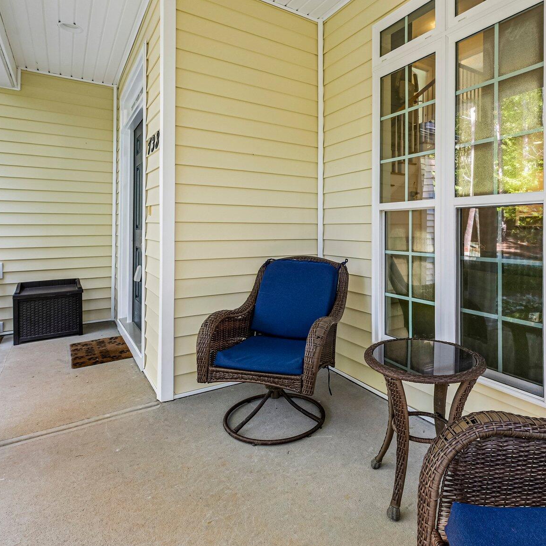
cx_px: 344
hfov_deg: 70.9
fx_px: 375
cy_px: 238
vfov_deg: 71.8
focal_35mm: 21
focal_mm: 14
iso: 200
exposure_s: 1/5
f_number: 9
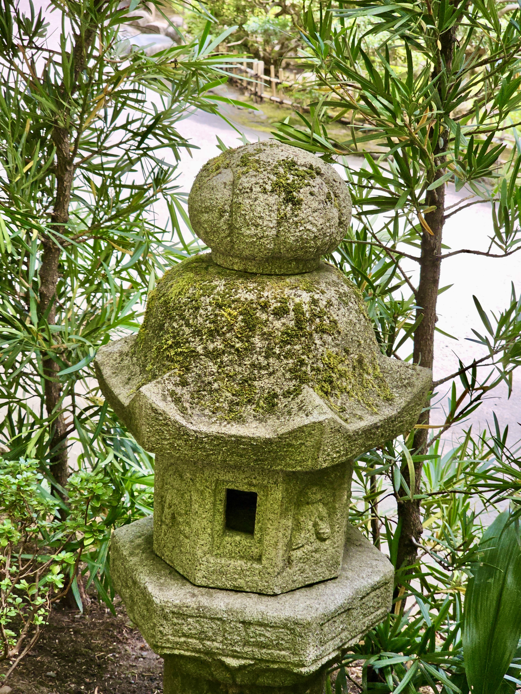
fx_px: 1385
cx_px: 260
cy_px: 347
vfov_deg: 28.2
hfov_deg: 21.3
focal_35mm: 69
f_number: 2.4
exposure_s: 1/120
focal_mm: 7.9
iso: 64
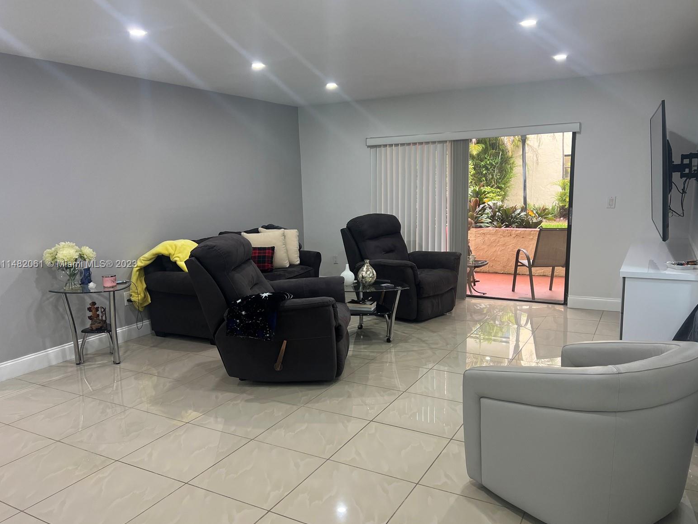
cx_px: 355
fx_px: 544
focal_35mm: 27
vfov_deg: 51.4
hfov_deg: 65.3
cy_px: 265
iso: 80
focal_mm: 5.7
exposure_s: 1/60
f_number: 1.5
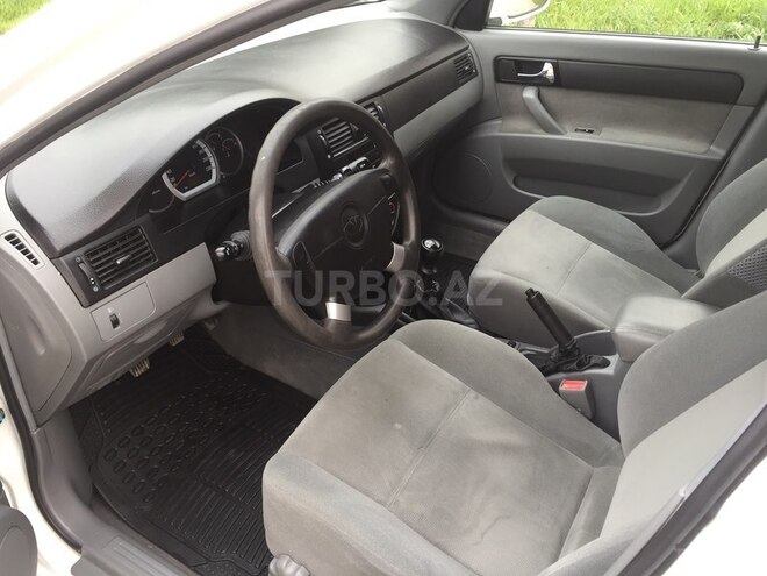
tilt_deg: -38.2
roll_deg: -5.7
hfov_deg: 61.7
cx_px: 384
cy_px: 288
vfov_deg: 48.2
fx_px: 643
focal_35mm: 29
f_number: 2.2
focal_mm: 4.15
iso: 50
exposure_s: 1/100
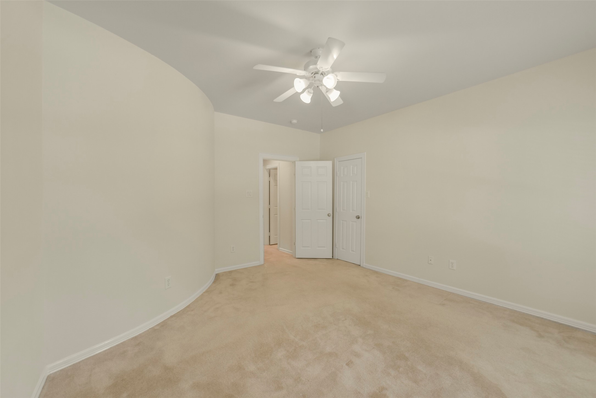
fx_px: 232
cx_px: 298
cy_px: 199
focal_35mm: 14
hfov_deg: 104.2
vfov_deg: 81.2
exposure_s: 1/60
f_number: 5
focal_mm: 14
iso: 500
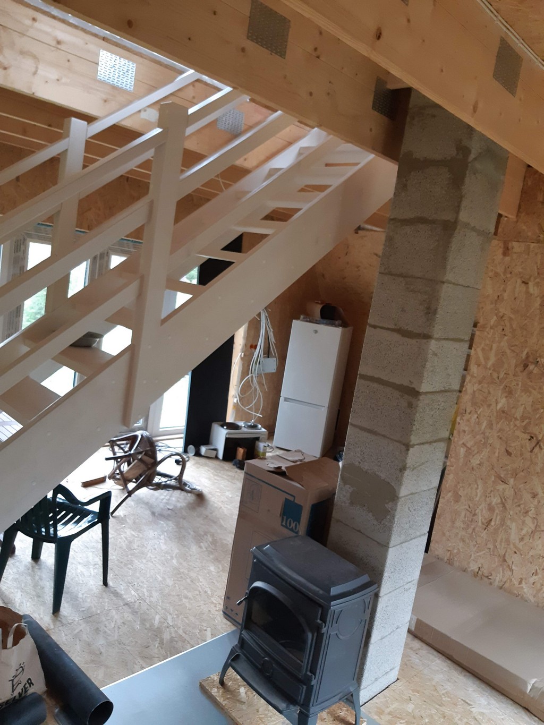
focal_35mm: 26
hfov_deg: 53.1
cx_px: 272
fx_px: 545
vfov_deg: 67.3
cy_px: 362
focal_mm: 3.93
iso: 200
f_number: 1.7
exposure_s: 1/40
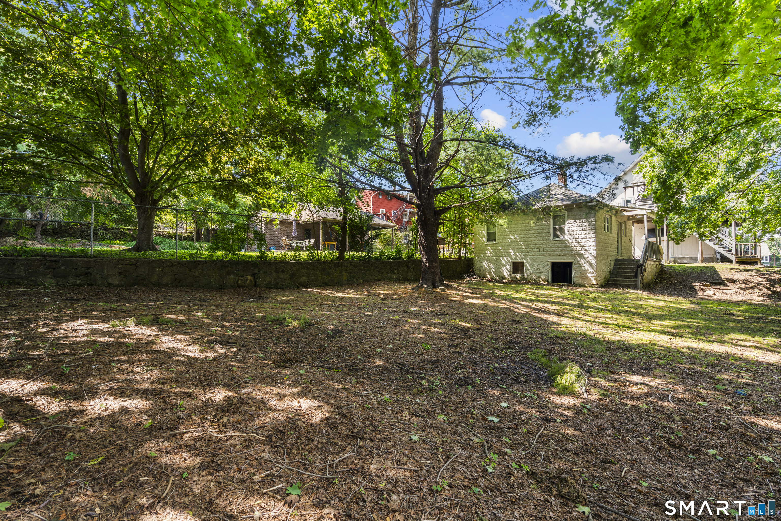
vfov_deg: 73.7
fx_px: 347
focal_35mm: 16
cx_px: 390
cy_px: 260
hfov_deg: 96.7
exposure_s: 1/2.5
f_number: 9
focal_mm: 16
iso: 200
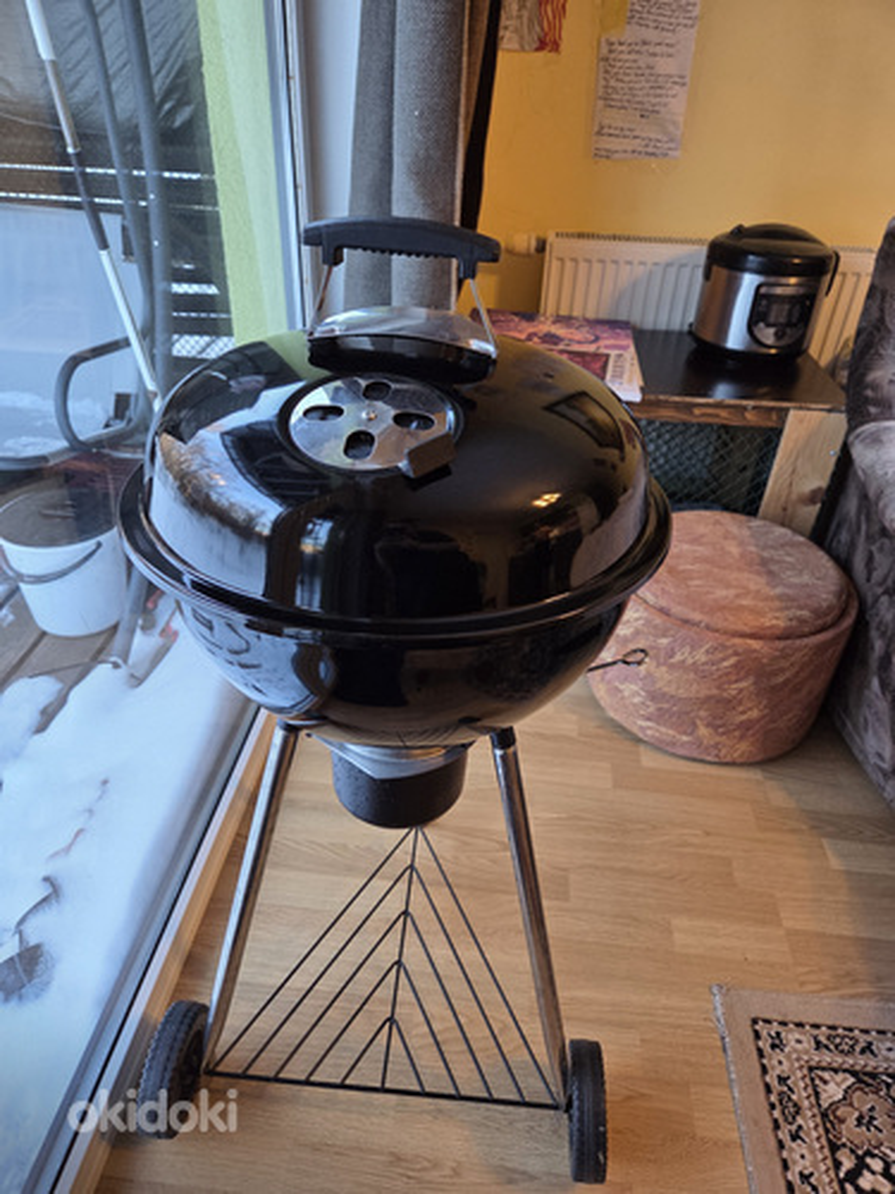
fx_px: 793
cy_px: 597
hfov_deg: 58.9
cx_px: 448
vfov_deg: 73.9
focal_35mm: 23
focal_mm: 5.4
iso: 160
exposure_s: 1/100
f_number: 1.8
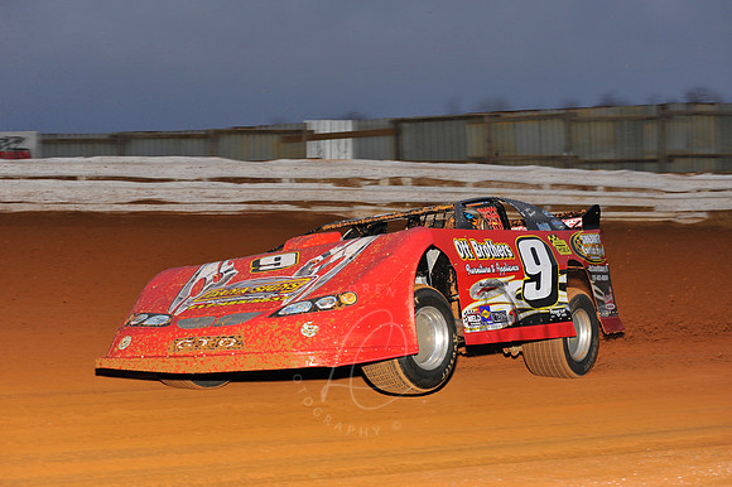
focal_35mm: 80
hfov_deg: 25.4
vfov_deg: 17.0
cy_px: 244
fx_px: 1626
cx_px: 366
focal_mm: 80
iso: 500
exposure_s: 1/250
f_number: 5.6
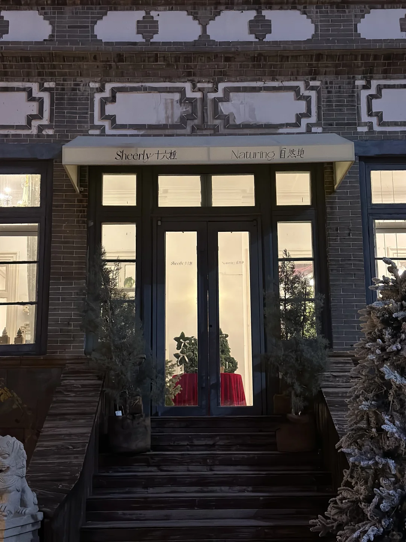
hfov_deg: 30.3
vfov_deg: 39.7
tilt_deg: +12.3
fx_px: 751
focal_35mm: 48
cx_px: 203
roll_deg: +0.2
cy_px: 271
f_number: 1.78
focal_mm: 6.86
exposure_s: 1/27
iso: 800
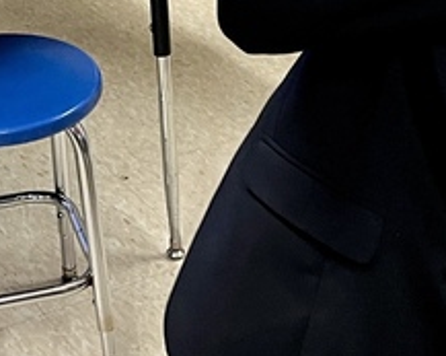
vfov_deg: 11.7
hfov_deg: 16.0
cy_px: -317
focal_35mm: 120
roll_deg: -4.1
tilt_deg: -11.8
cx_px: 224
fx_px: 1582
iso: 125
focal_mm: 5.1
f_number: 1.6
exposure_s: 1/60
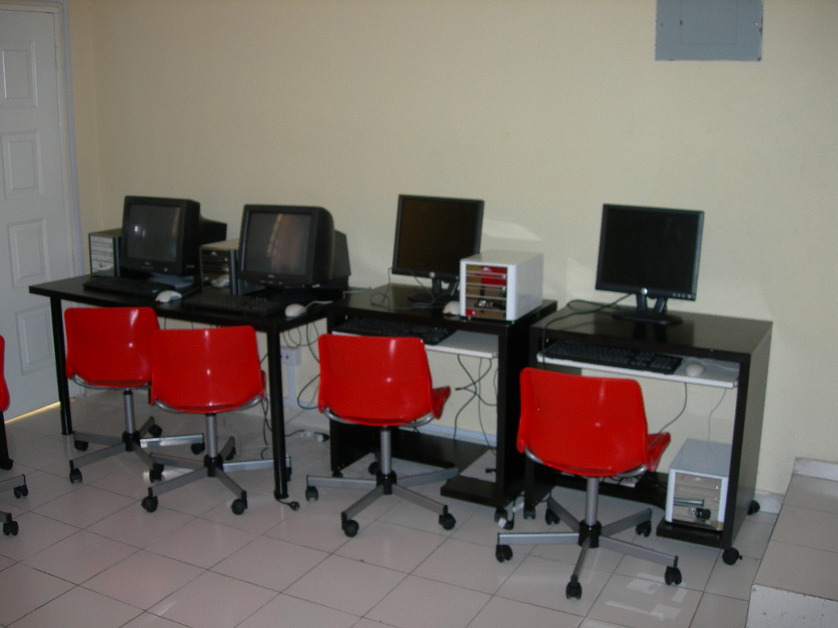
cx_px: 419
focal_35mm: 38
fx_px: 920
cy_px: 314
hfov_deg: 49.0
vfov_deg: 37.7
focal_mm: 7.8
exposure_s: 1/60.1
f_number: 2.8
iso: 60
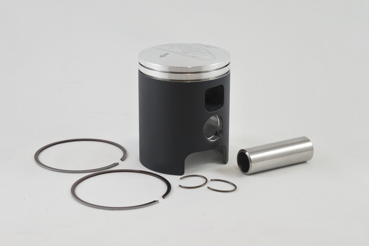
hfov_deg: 31.9
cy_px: 123
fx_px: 646
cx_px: 184
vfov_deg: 21.6
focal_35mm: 63
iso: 400
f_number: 5
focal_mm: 23.6
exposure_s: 1/125
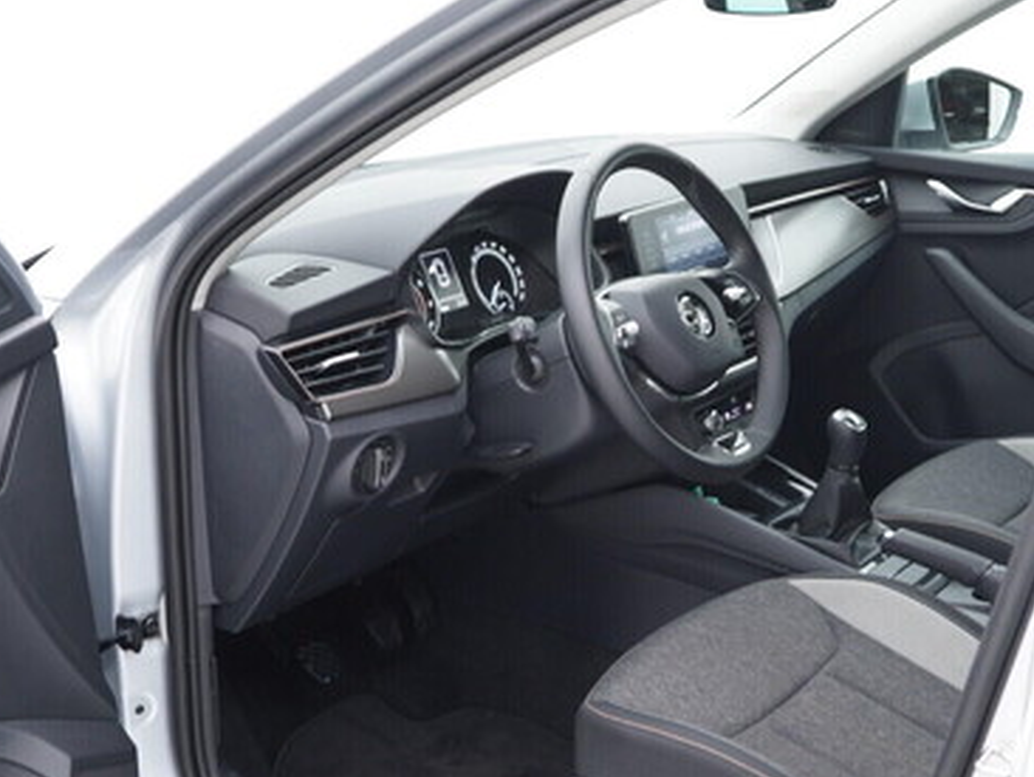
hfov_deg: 36.6
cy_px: 513
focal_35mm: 52
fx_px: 1554
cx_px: 641
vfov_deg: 27.9
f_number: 2.8
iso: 160
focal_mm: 24
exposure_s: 1/40
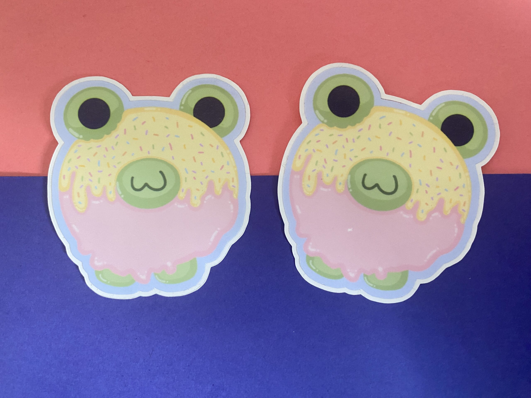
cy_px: 199
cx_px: 266
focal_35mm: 26
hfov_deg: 67.3
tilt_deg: -87.0
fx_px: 399
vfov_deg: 53.1
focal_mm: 4.25
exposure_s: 1/60
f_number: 1.8
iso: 500
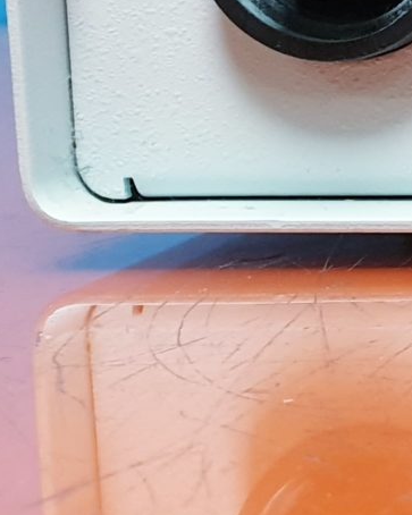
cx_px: 1283
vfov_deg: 13.4
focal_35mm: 143
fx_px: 2180
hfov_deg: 8.7
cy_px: 48
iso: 125
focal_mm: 4.3
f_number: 2.4
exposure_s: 1/50
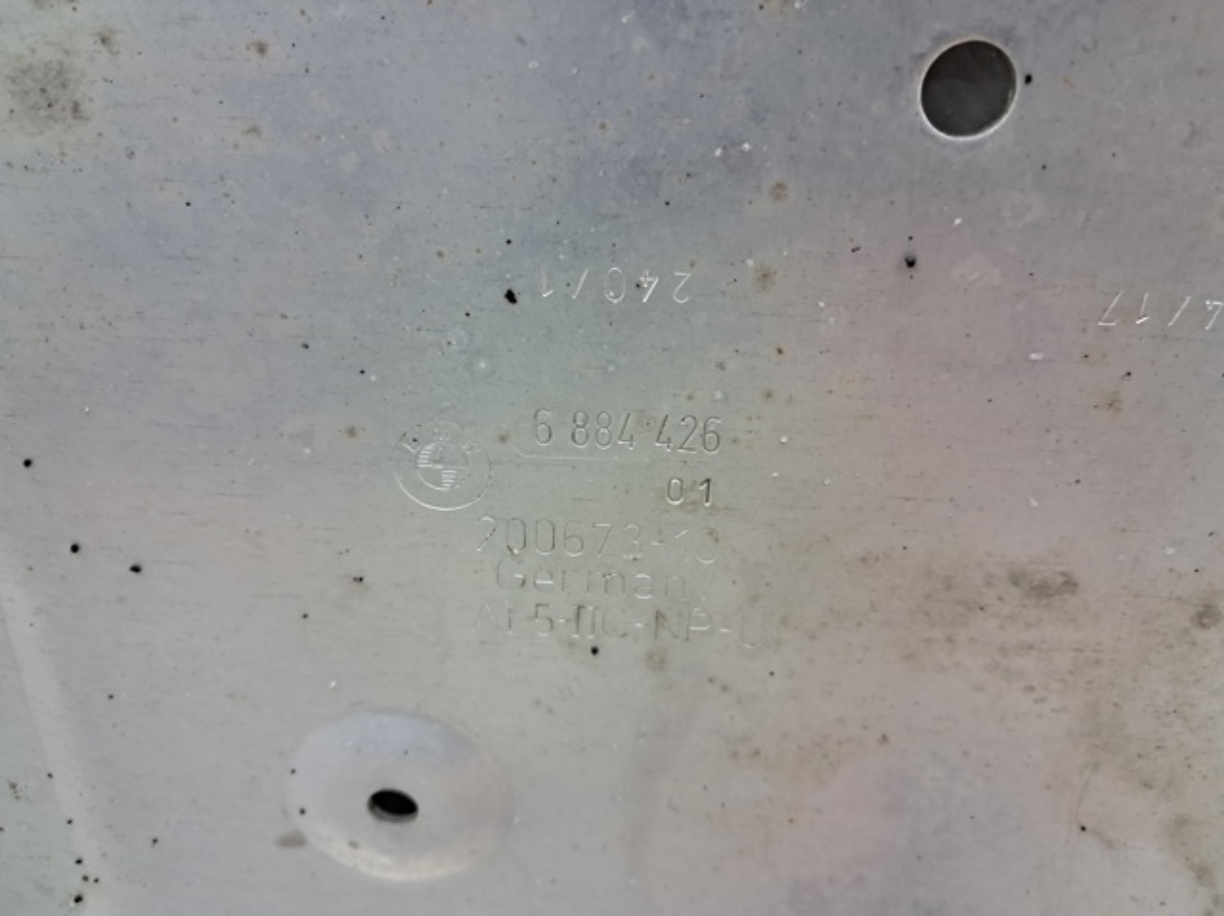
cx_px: 612
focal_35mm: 27
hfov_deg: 65.4
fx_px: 954
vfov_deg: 51.3
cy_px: 458
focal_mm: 4
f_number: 1.8
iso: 200
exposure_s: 1/50
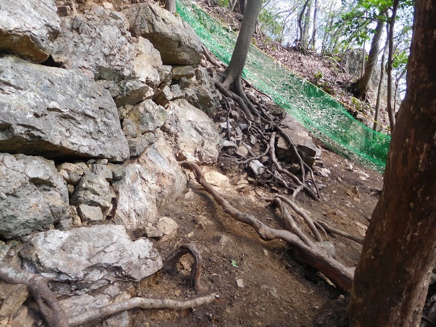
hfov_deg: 69.4
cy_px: 164
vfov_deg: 54.9
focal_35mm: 25
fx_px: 315
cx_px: 218
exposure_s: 1/80
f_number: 3.4
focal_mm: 4.5
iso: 125
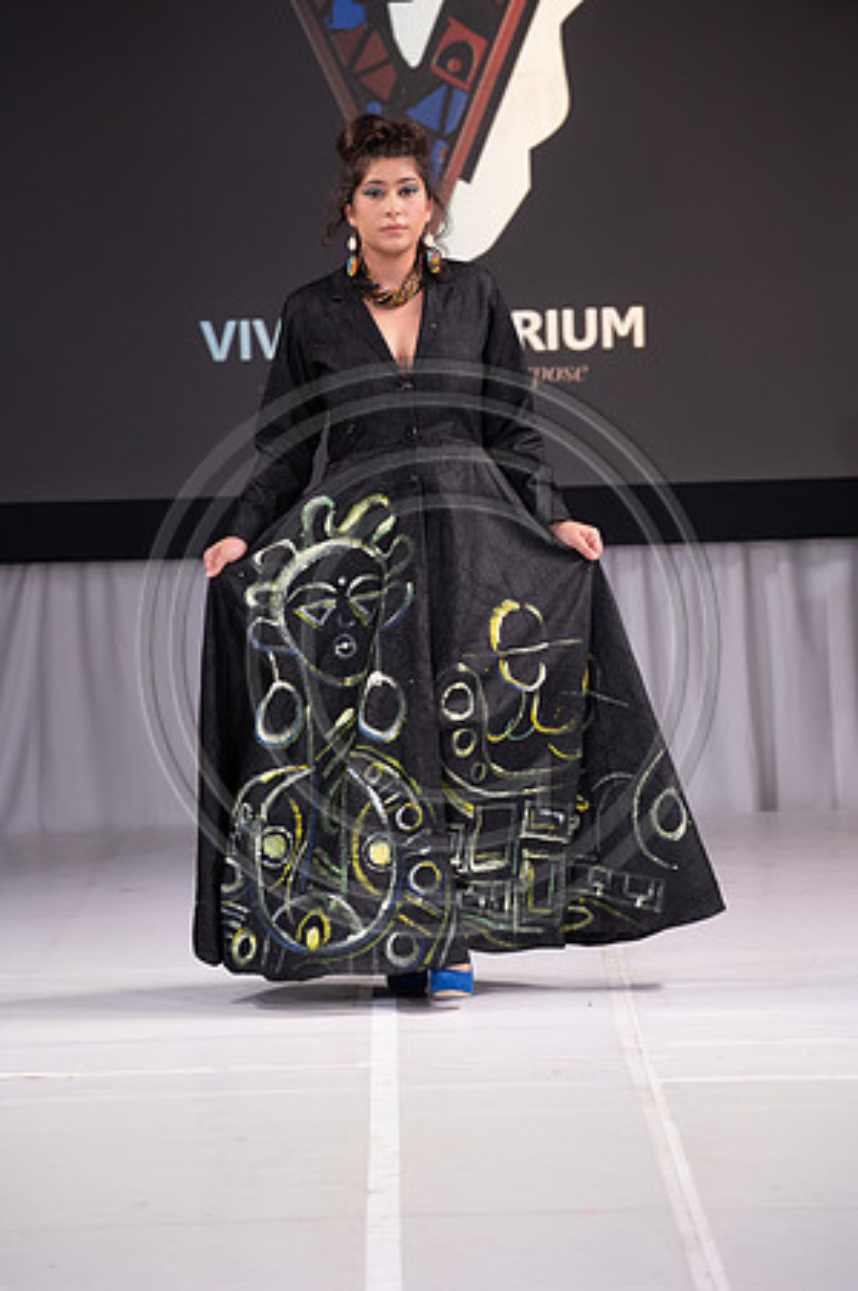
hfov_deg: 8.6
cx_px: 429
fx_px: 5733
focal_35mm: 160
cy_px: 646
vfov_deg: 12.9
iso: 2000
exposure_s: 1/400
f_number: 5.6
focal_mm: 160
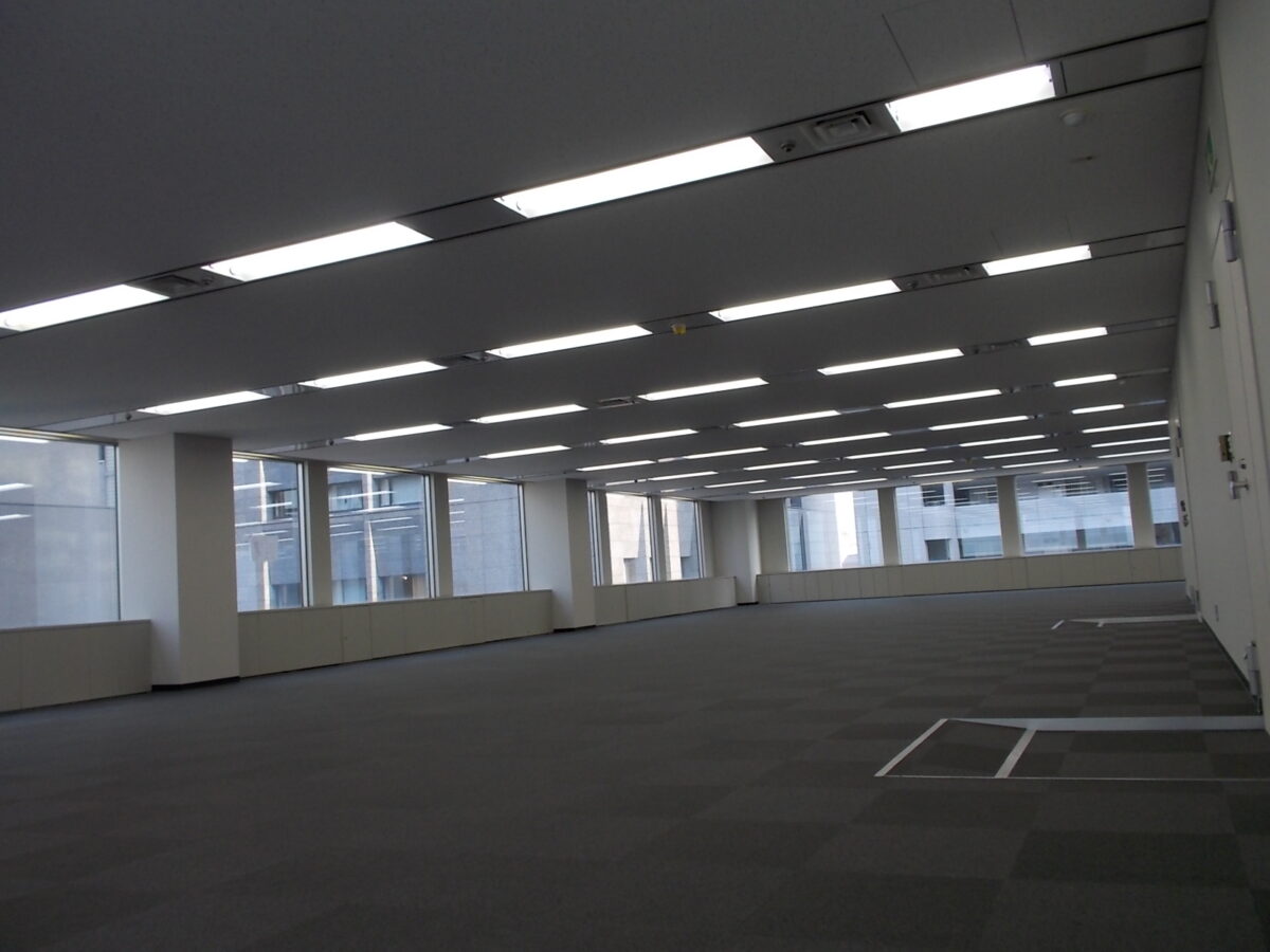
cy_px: 476
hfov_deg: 61.7
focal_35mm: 29
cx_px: 635
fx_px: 1064
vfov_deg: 48.2
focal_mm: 4.1
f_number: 3.3
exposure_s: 1/60
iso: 80
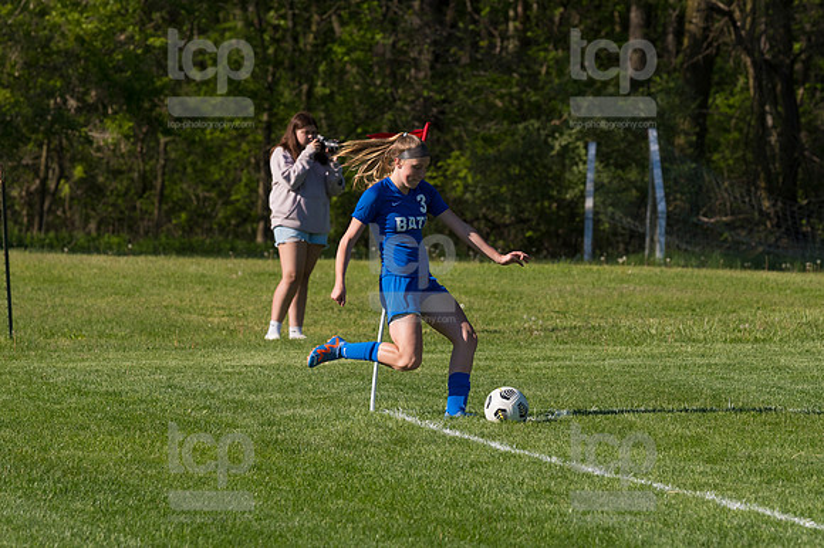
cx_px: 412
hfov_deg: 8.3
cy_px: 274
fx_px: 5650
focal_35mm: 247
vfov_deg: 5.6
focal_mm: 165
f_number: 5.6
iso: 250
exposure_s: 1/1600
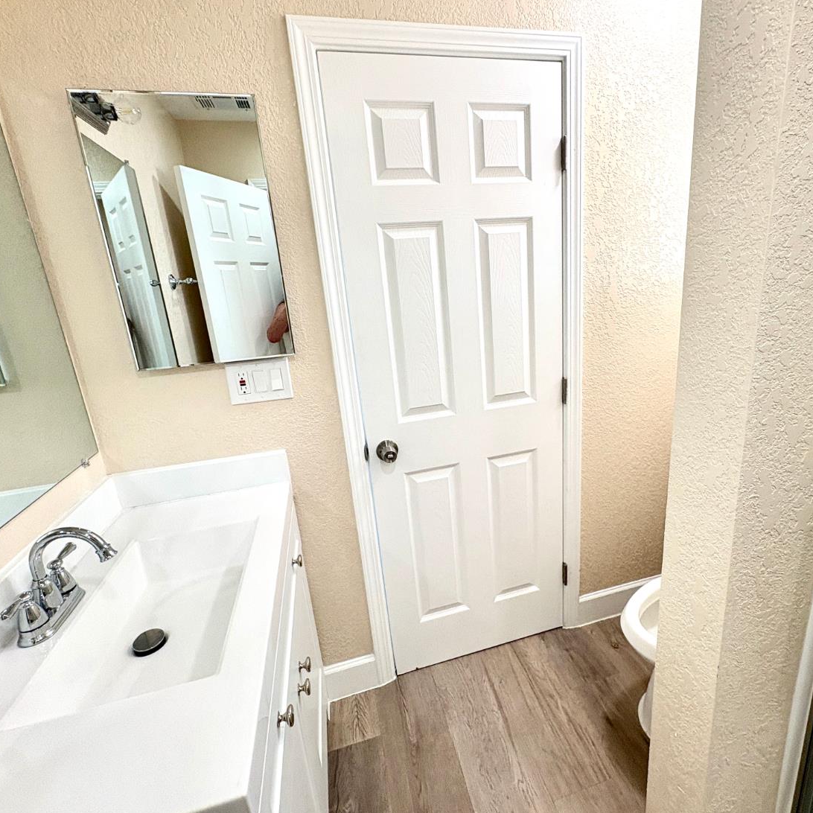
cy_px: 402
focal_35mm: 17
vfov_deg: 84.0
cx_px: 444
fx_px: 452
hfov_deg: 83.8
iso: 80
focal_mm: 2.22
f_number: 2.2
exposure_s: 1/120
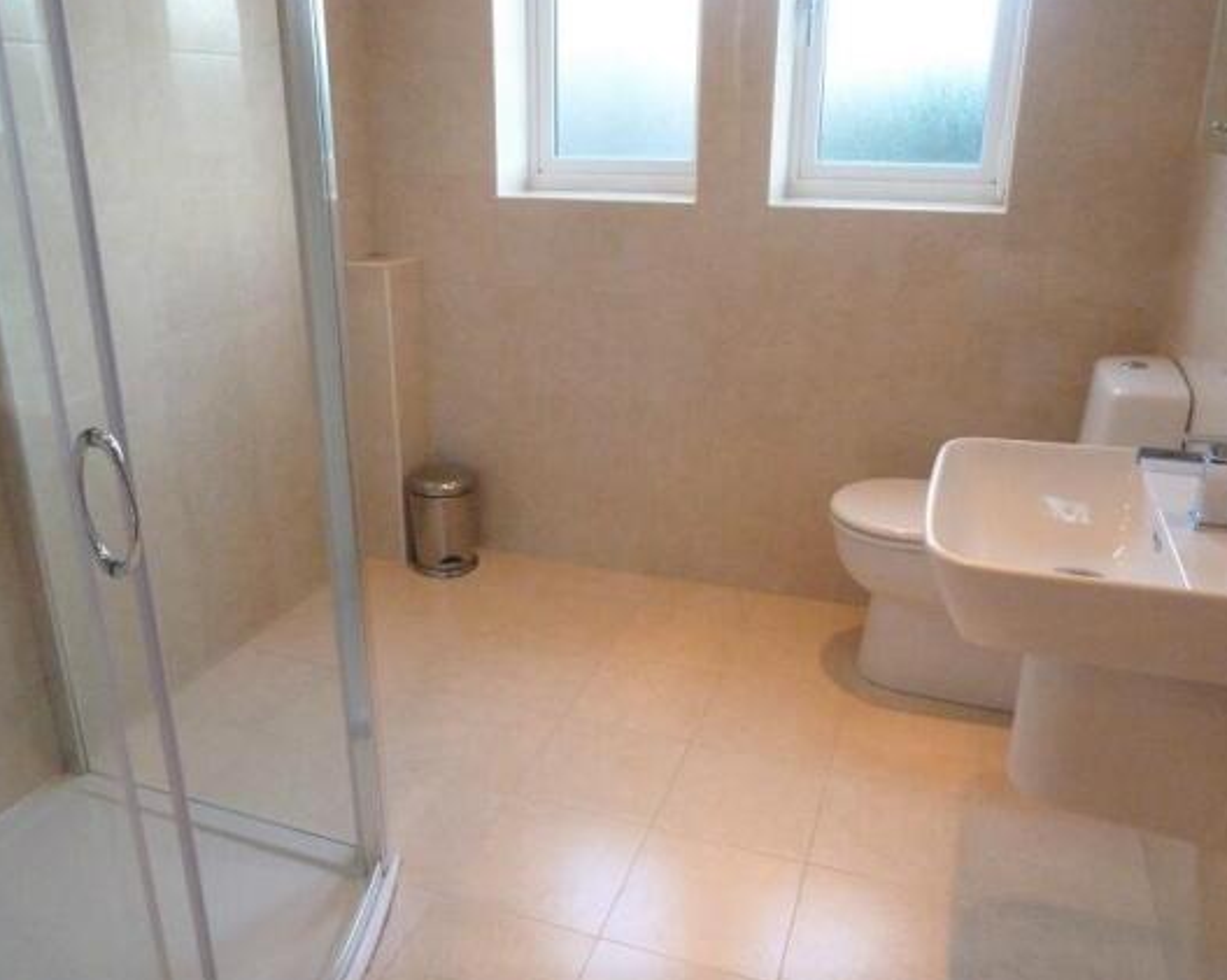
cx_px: 581
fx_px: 980
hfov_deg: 64.1
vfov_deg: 53.1
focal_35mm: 27
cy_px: 481
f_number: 3.3
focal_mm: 4.1
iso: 800
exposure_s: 1/30
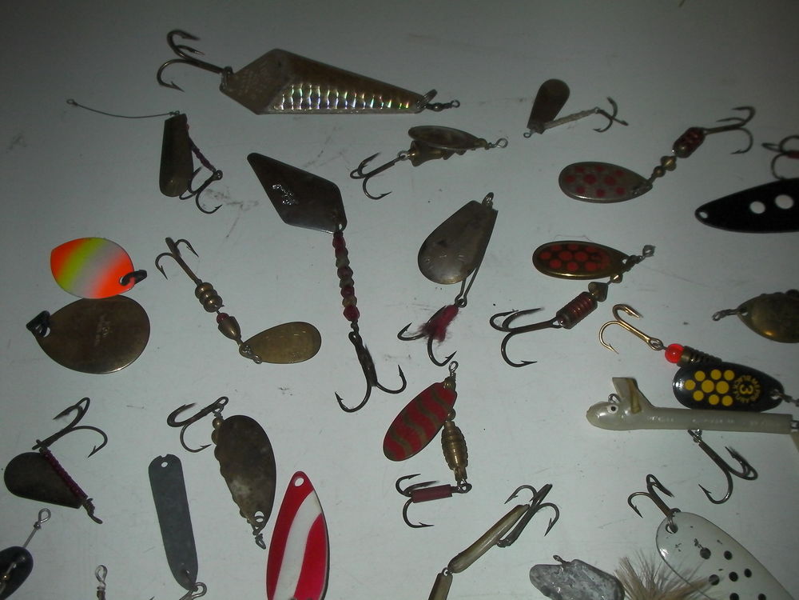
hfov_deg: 49.0
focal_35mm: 38
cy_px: 300
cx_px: 400
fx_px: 877
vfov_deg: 37.7
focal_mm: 6.3
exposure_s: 1/30
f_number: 5.6
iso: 200
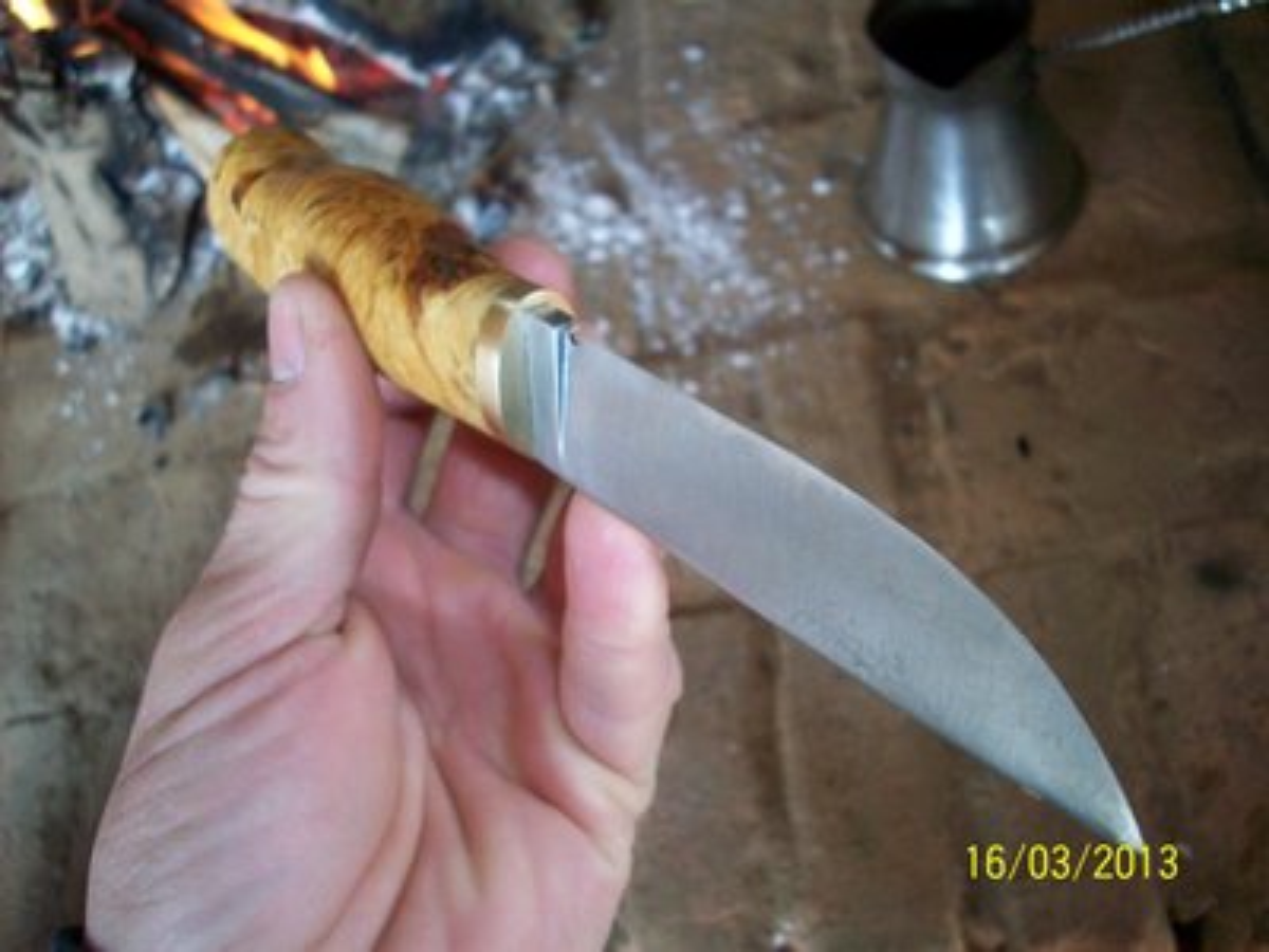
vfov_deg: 38.7
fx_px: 1356
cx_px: 634
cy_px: 476
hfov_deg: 50.1
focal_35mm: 37
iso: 160
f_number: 2.8
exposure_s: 1/45
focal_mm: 6.2
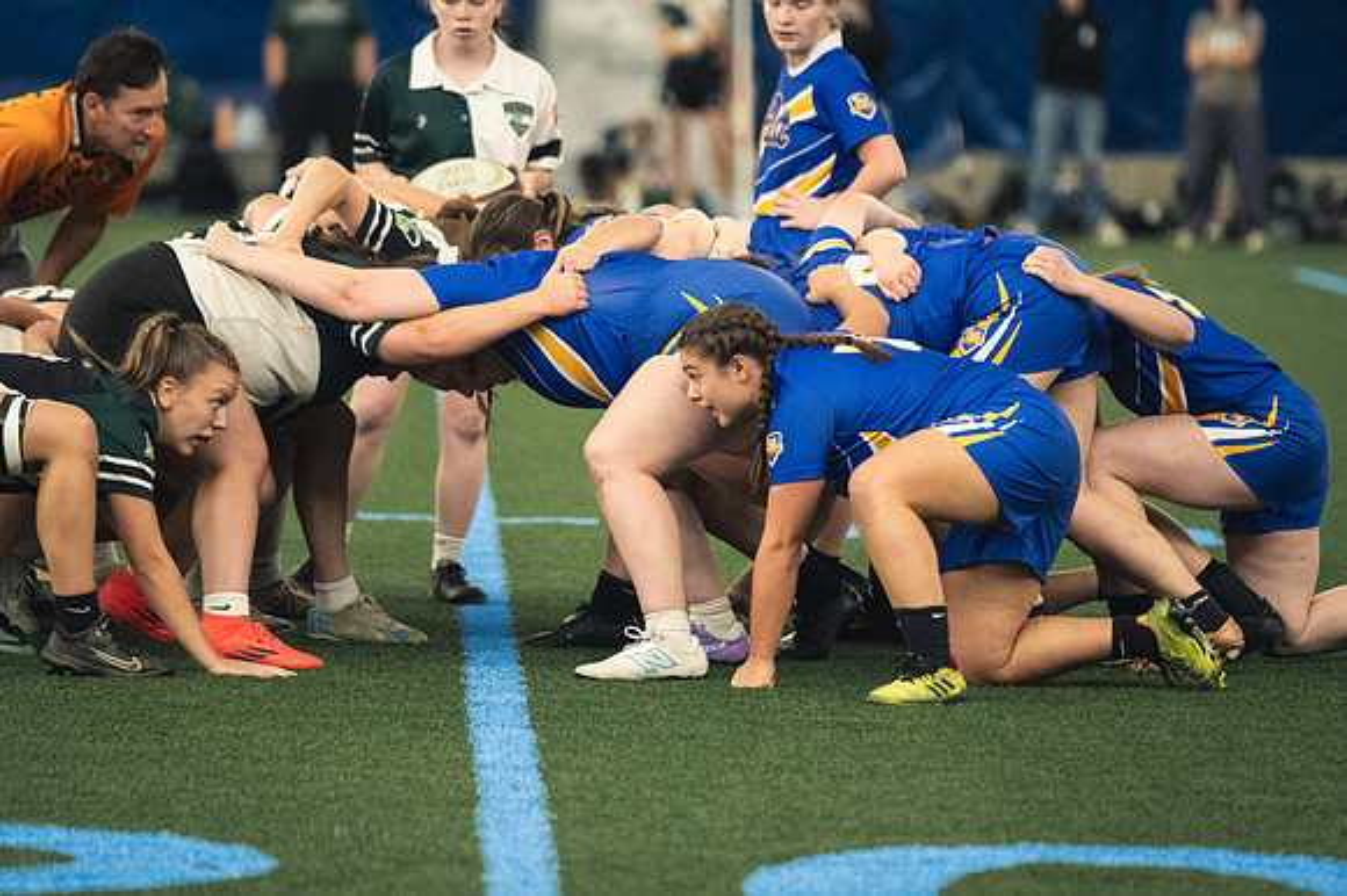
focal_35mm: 300
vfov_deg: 4.6
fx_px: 11218
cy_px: 448
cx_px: 674
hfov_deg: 6.9
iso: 9000
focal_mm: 200
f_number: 2.8
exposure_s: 1/500
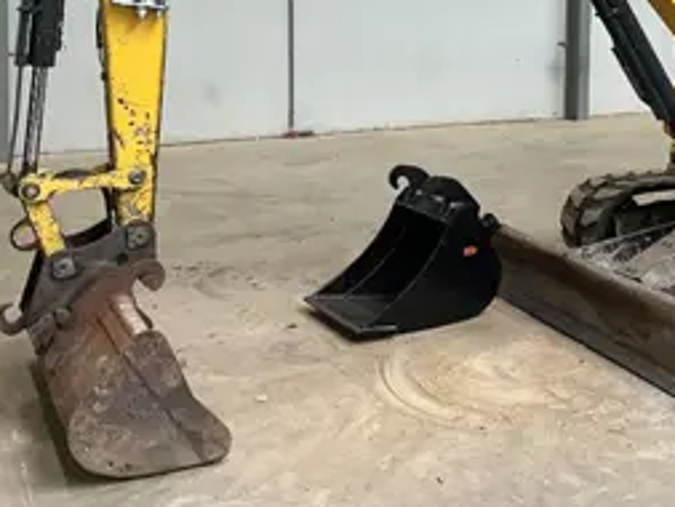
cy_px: 77
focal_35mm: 55
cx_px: 576
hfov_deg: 33.5
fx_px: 1073
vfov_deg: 25.9
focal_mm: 3
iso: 125
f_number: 1.8
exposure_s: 1/60
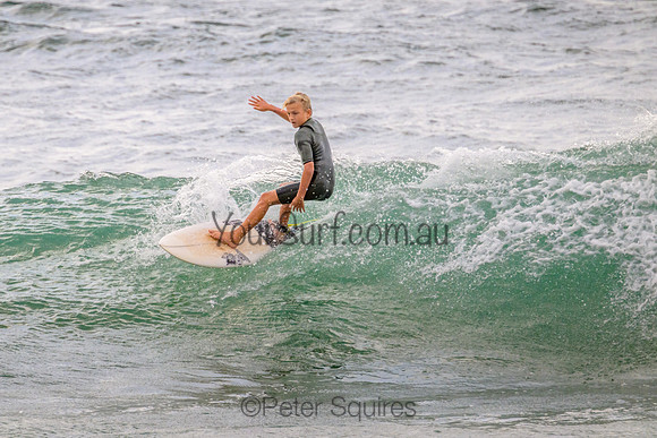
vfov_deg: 1.4
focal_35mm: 1001
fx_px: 18267
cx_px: 246
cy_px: 172
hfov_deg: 2.1
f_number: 11
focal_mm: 800
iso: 1400
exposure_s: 1/2000
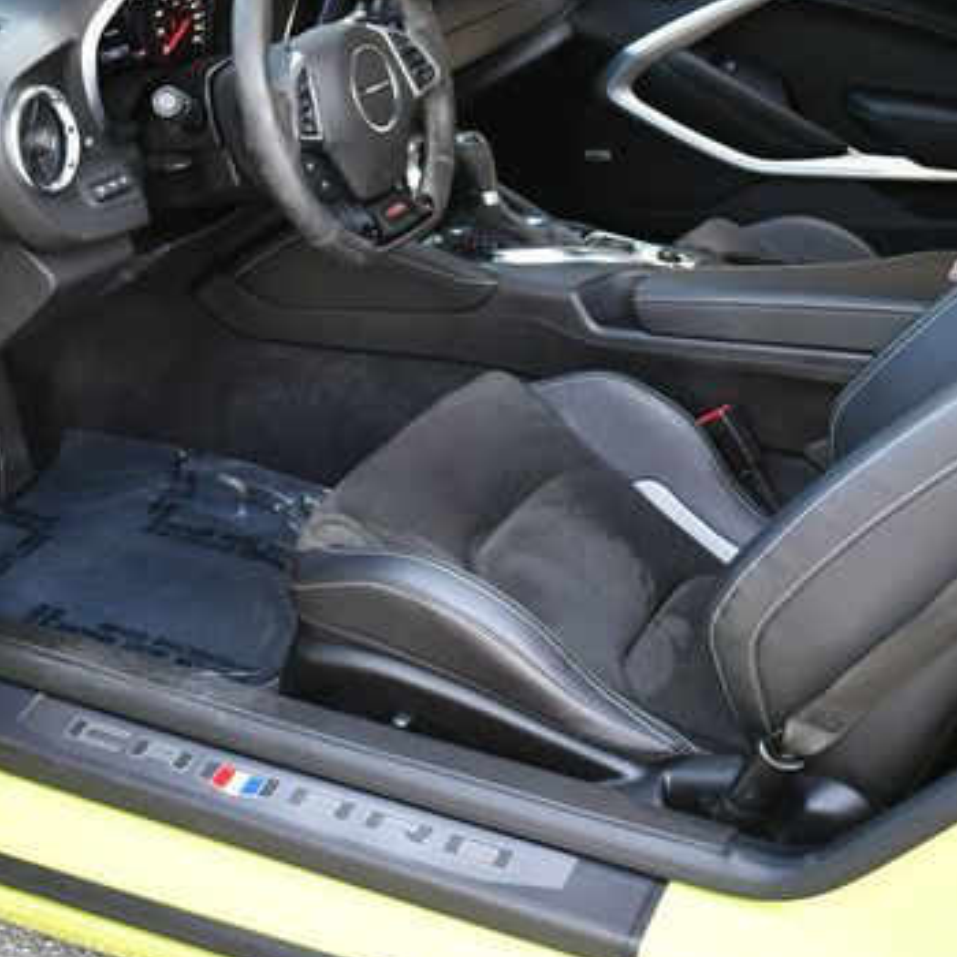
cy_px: 399
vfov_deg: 30.5
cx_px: 520
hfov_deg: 30.5
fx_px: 1752
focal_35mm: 56
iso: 800
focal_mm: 18
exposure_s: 1/200
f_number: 3.5
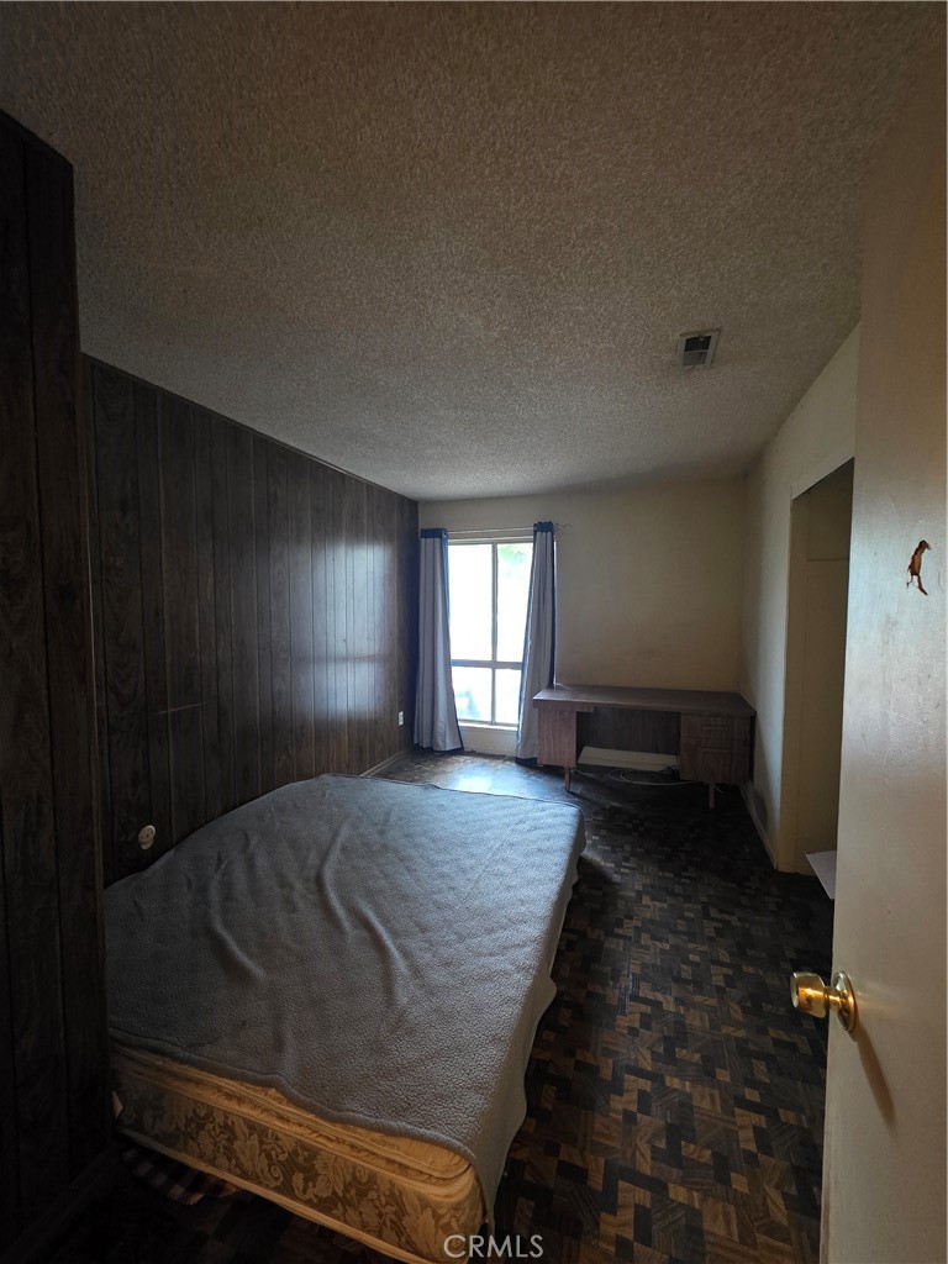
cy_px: 632
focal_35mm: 13
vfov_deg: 106.2
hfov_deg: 89.9
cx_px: 474
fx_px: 475
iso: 1000
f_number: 1.9
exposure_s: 1/60
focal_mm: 2.2
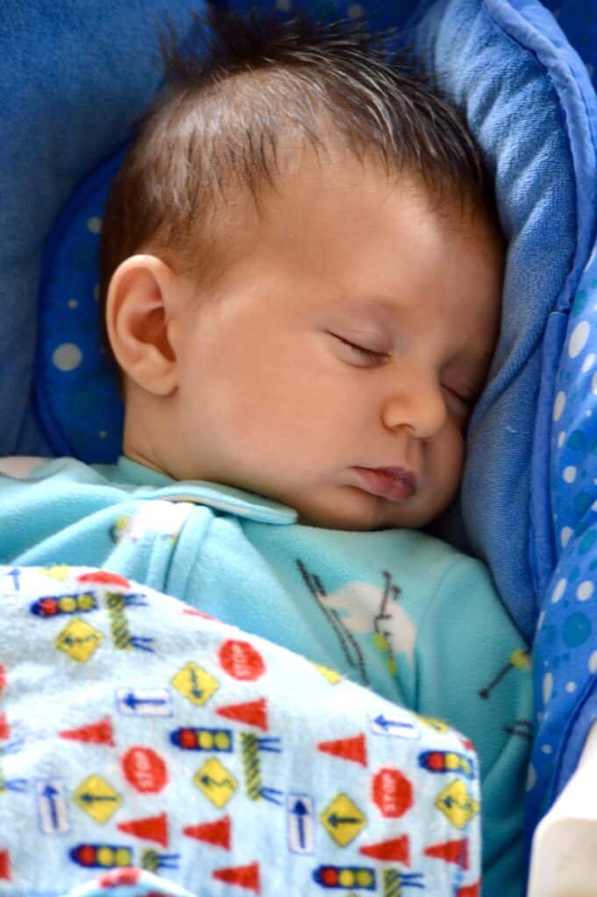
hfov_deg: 6.8
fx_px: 5045
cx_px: 298
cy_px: 448
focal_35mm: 202
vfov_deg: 10.2
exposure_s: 1/20
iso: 400
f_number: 5
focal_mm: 135
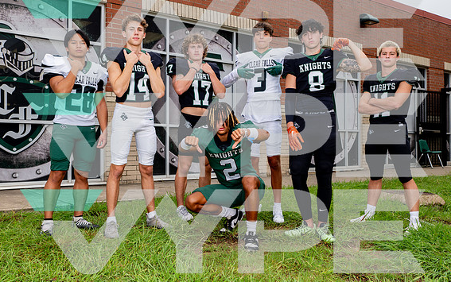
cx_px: 225
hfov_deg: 51.5
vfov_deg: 33.6
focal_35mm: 38
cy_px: 135
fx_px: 467
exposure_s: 1/320
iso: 125
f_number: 7.1
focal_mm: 36
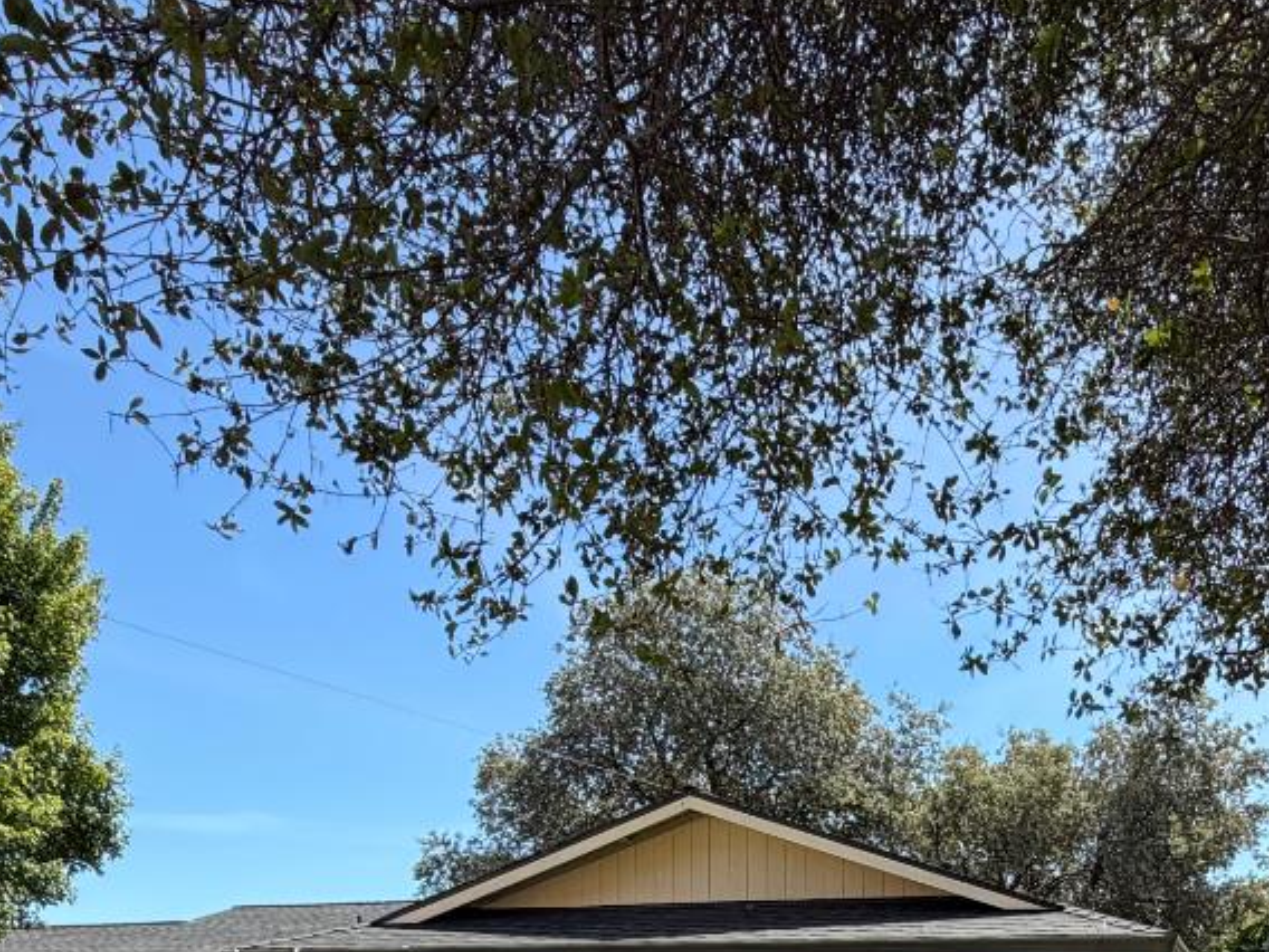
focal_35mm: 37
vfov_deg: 32.4
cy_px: 1127
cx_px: 880
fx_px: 1356
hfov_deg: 49.0
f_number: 2.2
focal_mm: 2.22
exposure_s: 1/625
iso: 40
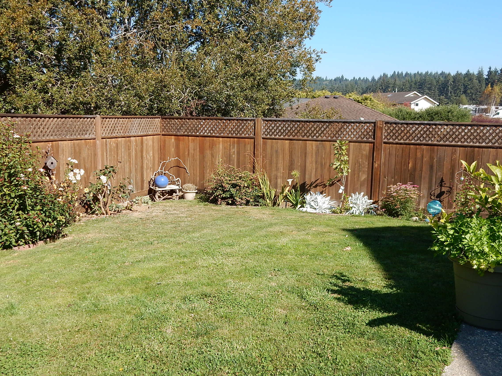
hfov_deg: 51.4
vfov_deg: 39.7
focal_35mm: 36
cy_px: 188
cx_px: 251
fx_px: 522
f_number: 4
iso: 125
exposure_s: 1/640
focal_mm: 6.4
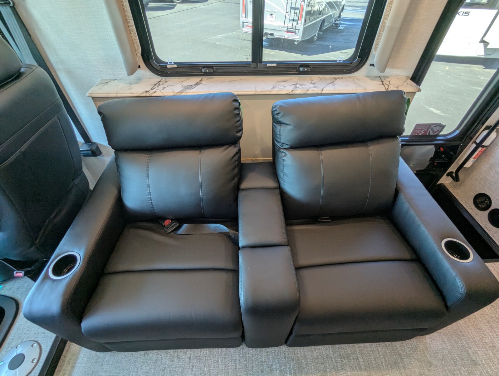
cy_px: 188
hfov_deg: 94.4
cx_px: 250
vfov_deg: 78.2
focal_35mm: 16
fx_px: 231
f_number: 2.2
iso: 60
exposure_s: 1/60.7
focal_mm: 2.35
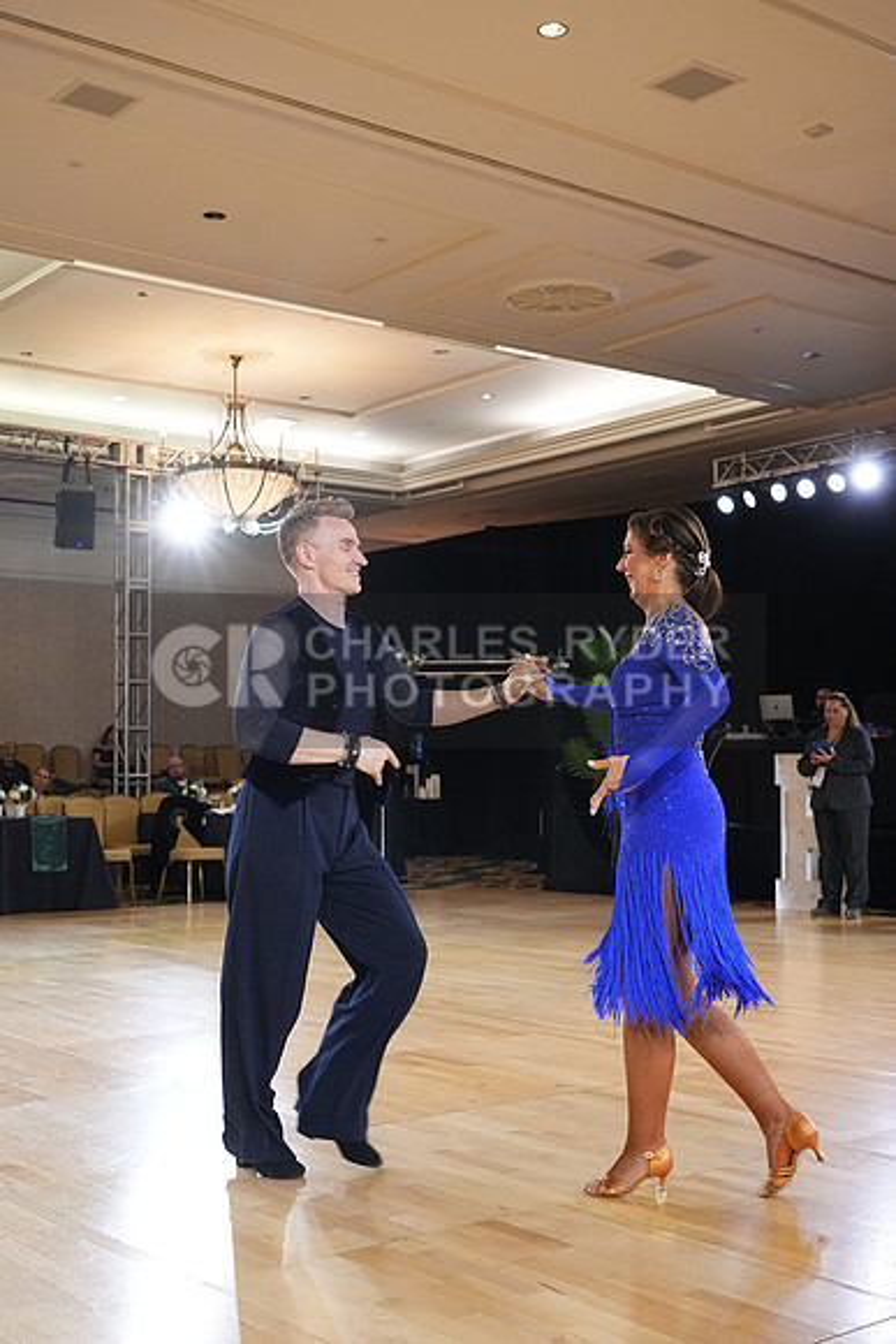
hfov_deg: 33.4
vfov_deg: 48.4
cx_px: 448
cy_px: 672
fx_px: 1492
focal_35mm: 40
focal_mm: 40
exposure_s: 1/200
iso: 5000
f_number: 6.3
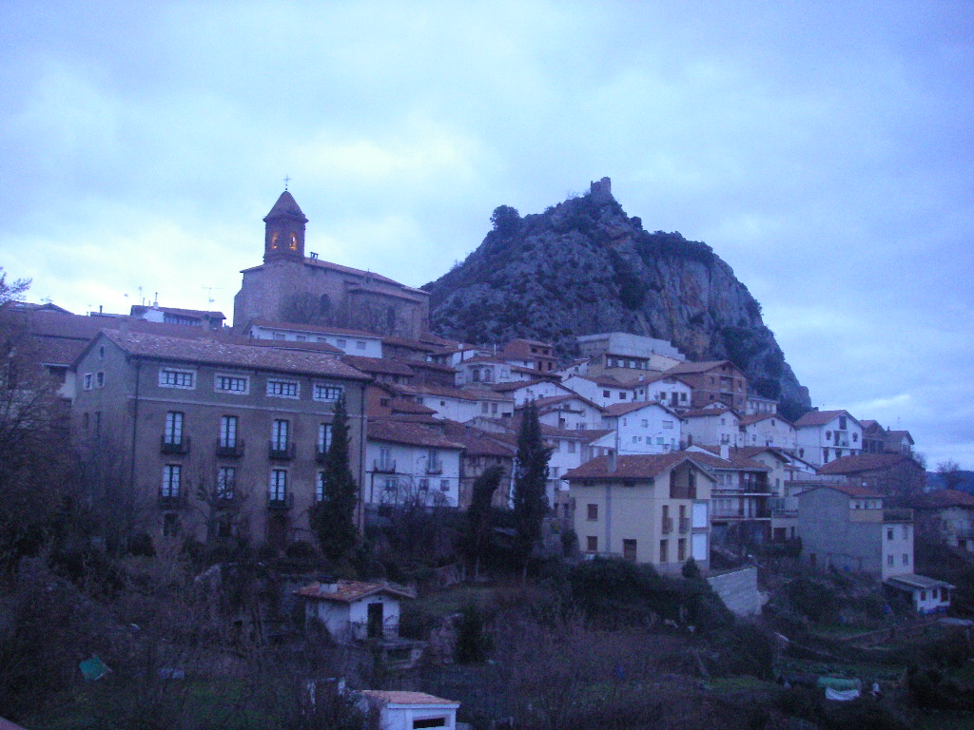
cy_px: 365
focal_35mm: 38
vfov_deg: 37.7
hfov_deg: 49.0
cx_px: 487
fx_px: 1069
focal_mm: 6.3
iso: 400
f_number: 3.3
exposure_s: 1/8
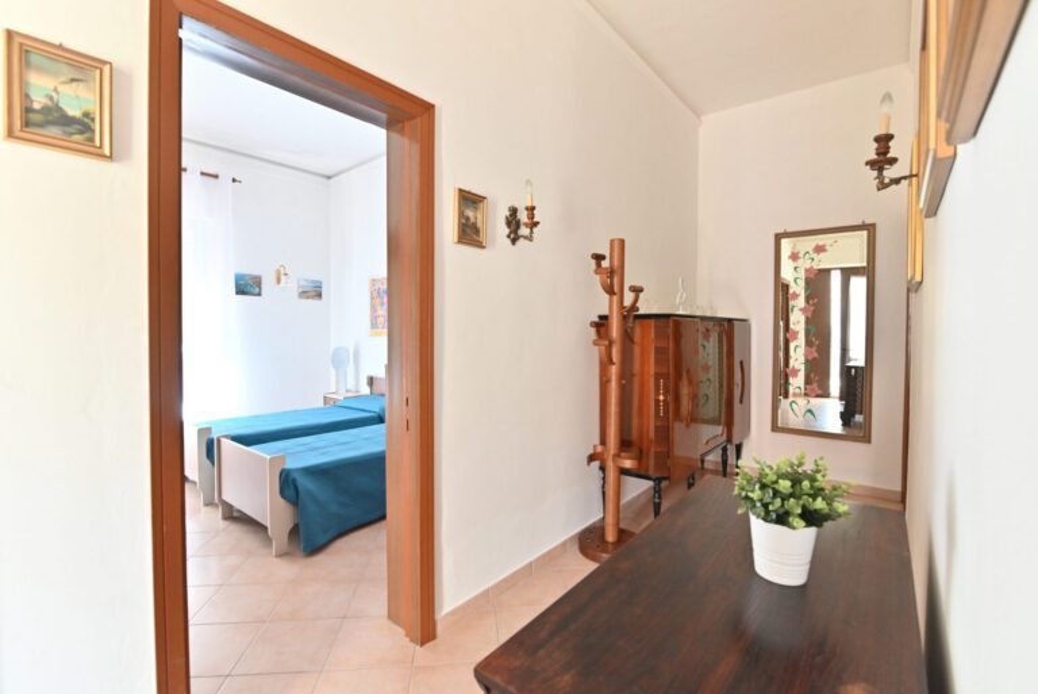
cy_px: 347
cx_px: 519
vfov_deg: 73.8
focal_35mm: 16
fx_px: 462
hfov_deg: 96.7
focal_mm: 16
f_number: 6.3
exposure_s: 1/30
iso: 2000
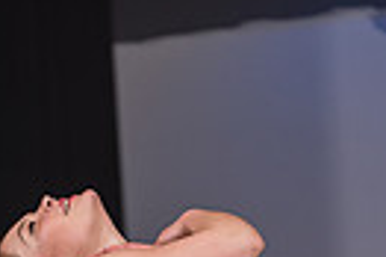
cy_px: 511
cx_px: 94
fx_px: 2581
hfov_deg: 8.5
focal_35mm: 241
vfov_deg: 5.6
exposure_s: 1/500
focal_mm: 70
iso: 400
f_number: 2.8
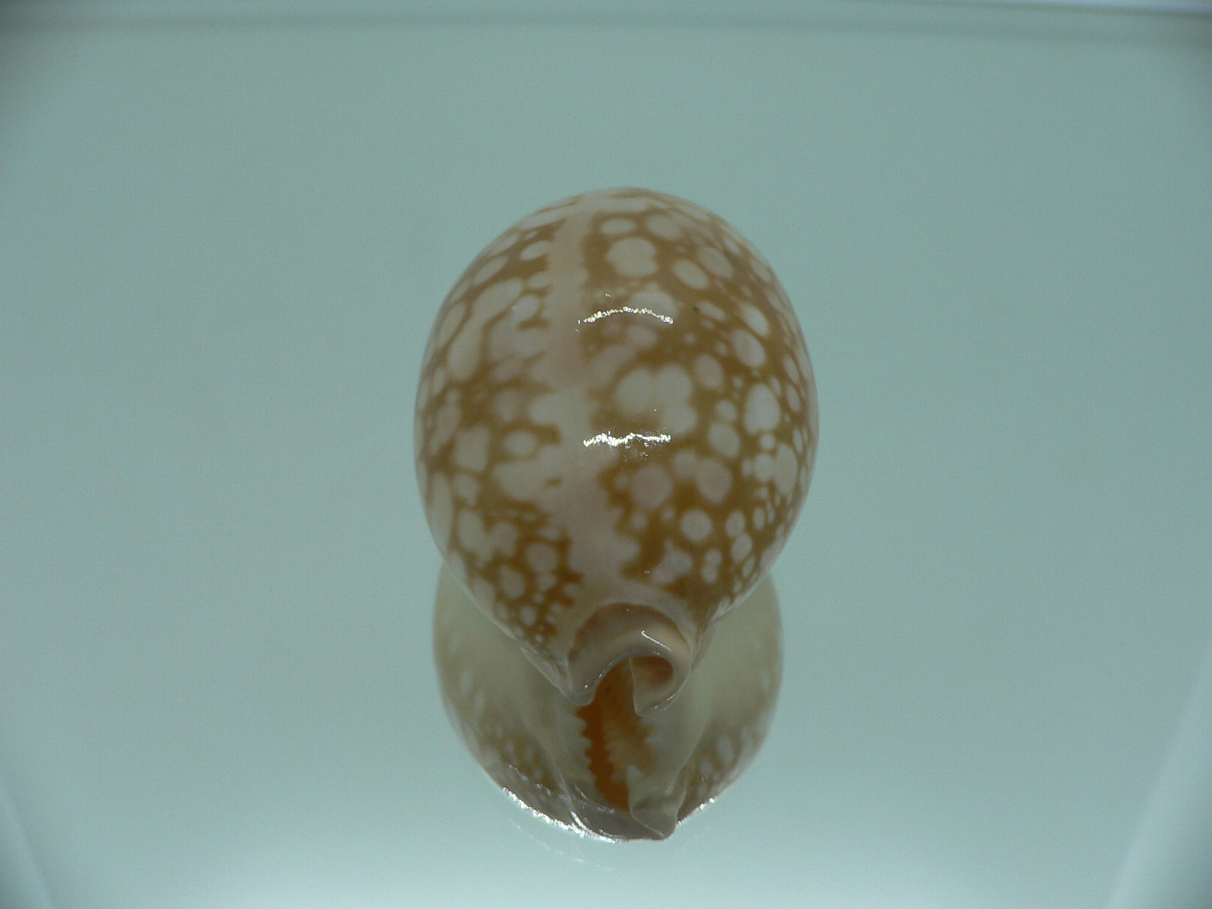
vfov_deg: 40.7
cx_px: 606
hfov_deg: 52.6
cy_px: 454
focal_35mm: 35
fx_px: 1225
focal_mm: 4.6
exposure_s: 1/60
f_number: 2.8
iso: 80
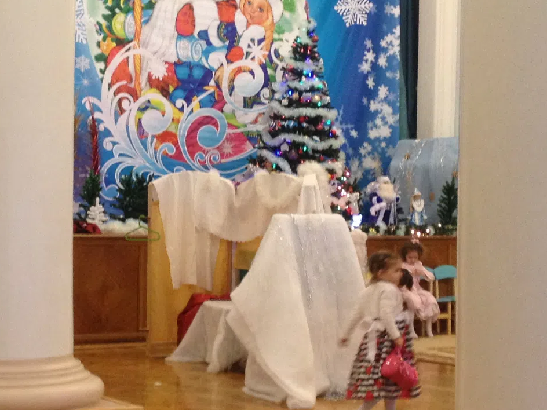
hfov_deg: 21.8
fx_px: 1406
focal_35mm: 89
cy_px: 229
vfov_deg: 16.6
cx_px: 122
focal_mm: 4.28
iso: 160
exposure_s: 1/20
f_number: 2.4
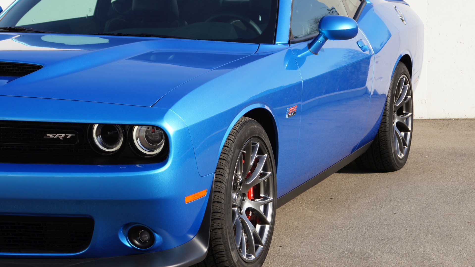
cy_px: 117
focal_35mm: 110
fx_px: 1385
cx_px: 238
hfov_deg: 19.5
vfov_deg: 11.0
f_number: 9
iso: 100
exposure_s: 1/160
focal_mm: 70
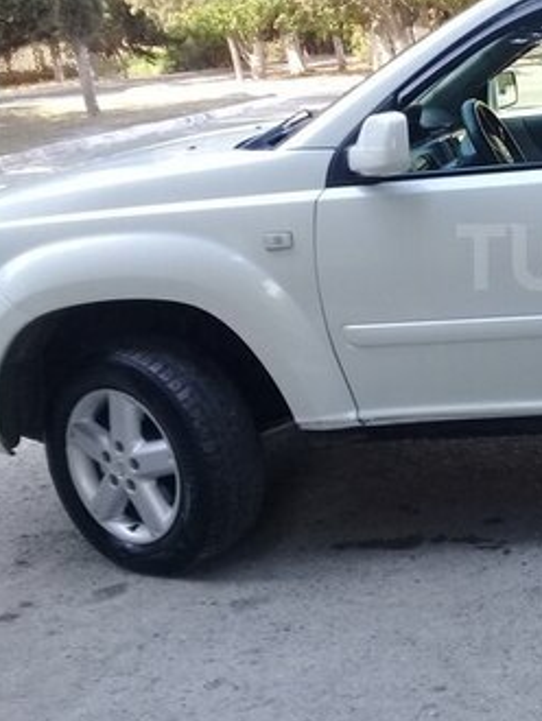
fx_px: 1293
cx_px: 680
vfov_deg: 31.0
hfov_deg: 21.7
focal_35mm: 62
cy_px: 257
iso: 50
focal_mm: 3.3
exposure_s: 1/161
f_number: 2.2
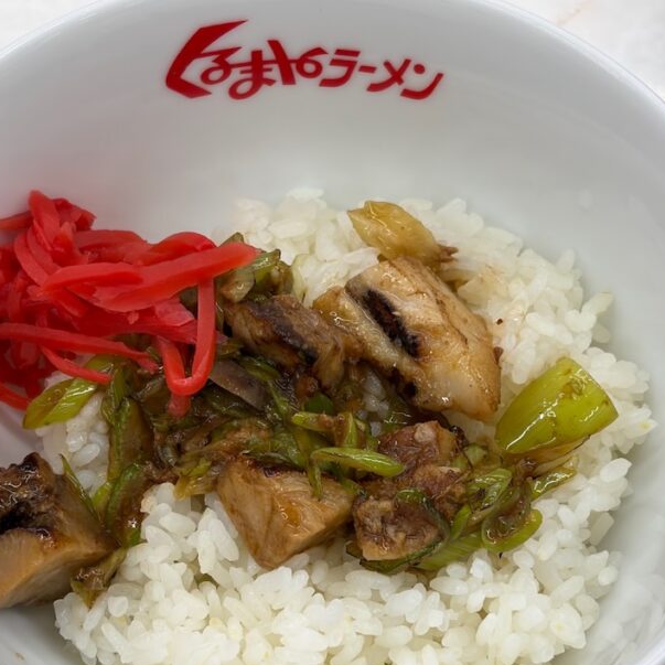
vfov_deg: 22.2
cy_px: 388
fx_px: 1695
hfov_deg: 22.2
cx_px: 326
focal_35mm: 78
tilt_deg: -58.9
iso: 40
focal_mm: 5.96
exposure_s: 1/100
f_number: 1.6
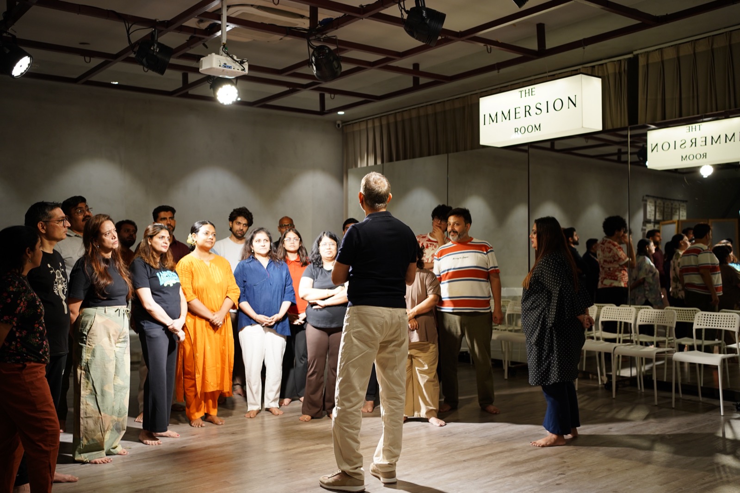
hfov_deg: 54.4
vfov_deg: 37.8
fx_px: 719
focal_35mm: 35
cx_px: 370
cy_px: 246
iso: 400
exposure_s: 1/100
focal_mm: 35
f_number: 2.8
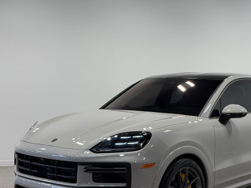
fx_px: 493
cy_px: 127
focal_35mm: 68
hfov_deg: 28.4
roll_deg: -1.0
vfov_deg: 21.5
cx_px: 164
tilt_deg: -5.7
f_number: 1.78
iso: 64
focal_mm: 6.76
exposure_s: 1/289
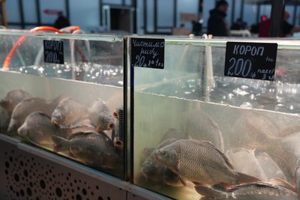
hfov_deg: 51.9
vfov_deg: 36.0
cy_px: 100
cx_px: 150
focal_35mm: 37
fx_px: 308
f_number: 2.8
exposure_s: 1/200
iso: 2500
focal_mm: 37
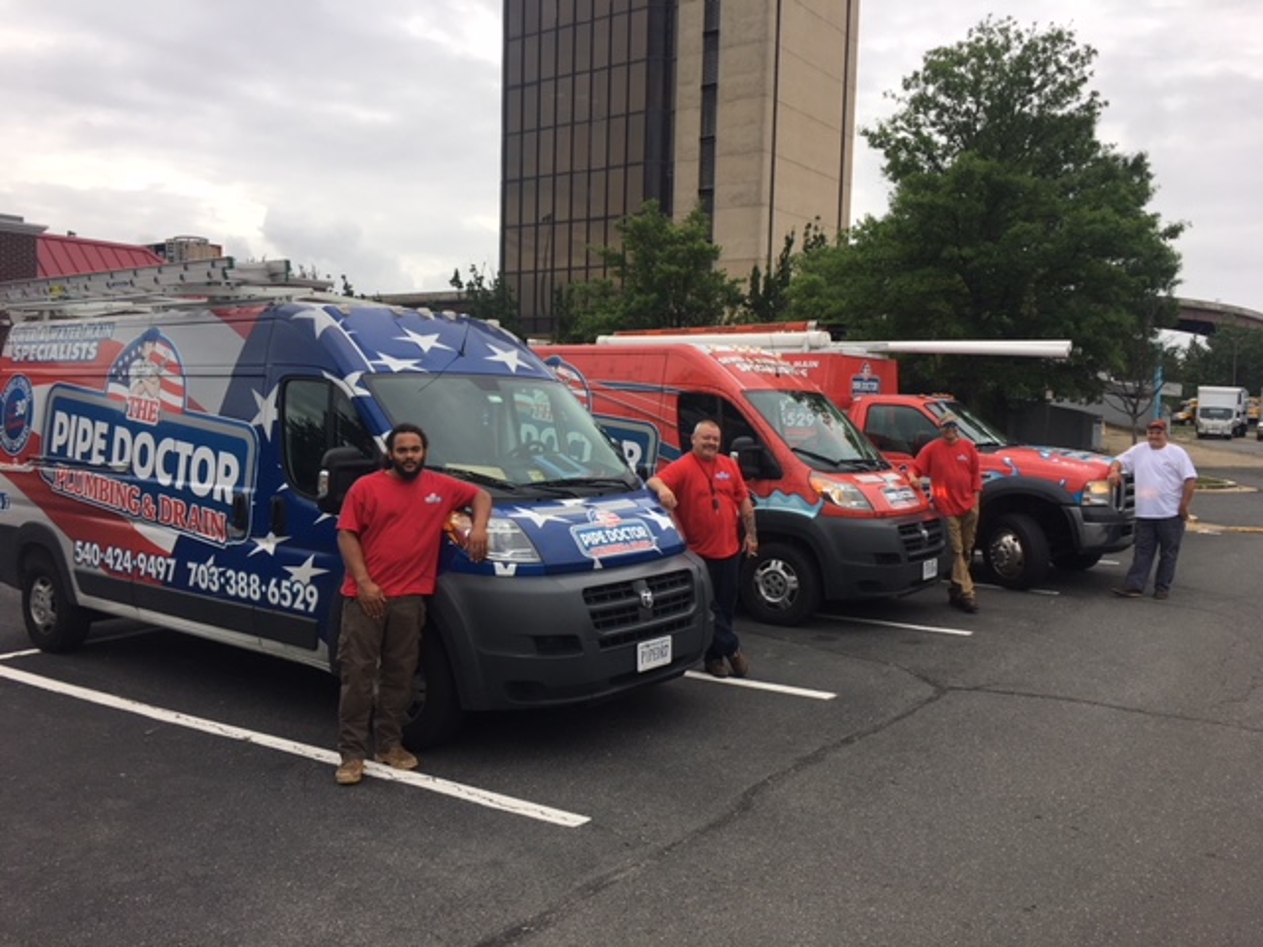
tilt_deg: +0.2
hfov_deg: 61.7
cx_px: 632
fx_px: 1058
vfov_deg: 48.2
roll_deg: -0.5
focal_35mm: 29
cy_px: 474
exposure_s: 1/296
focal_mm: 4.15
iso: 25
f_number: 2.2
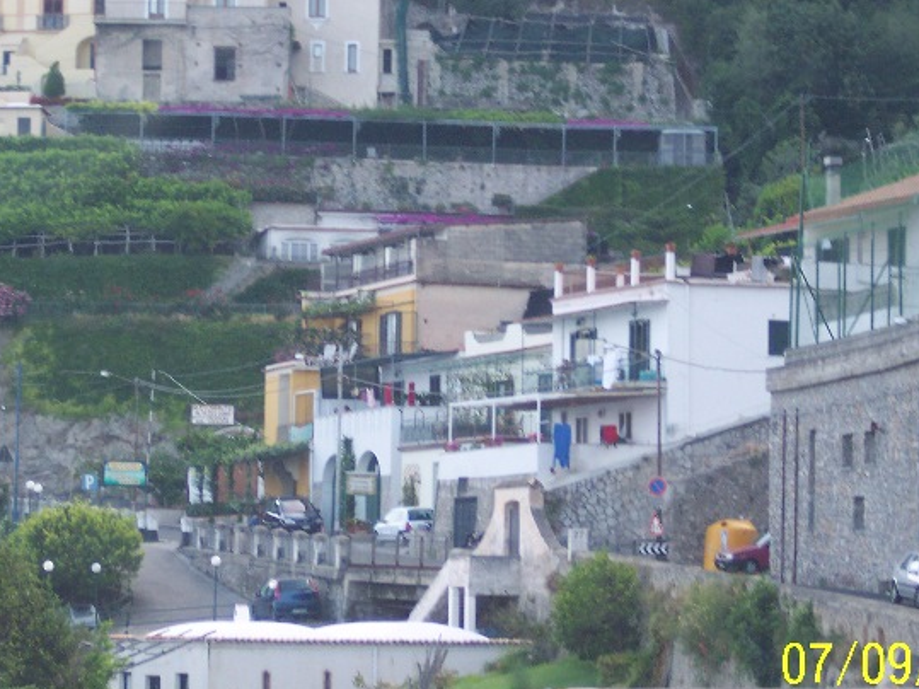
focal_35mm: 150
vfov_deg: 9.9
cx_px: 431
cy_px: 280
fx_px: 3981
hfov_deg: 13.2
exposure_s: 1/125
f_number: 4.8
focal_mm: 21.3
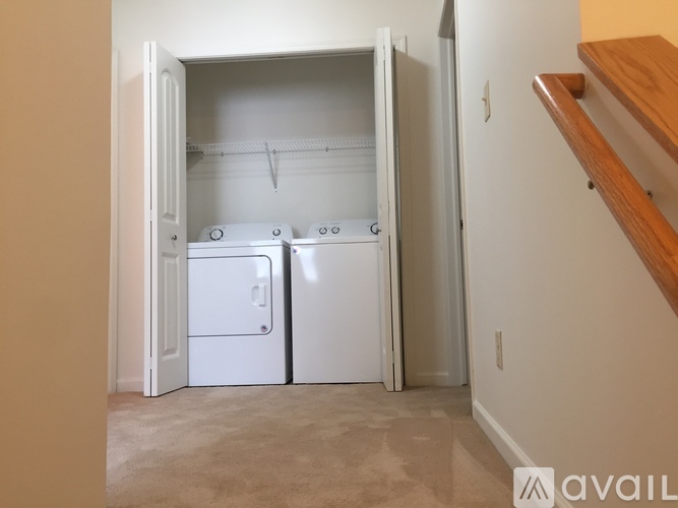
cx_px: 339
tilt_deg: +5.1
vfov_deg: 48.2
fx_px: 568
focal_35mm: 29
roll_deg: +1.5
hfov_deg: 61.7
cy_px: 254
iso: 64
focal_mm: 4.15
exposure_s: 1/30
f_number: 2.2
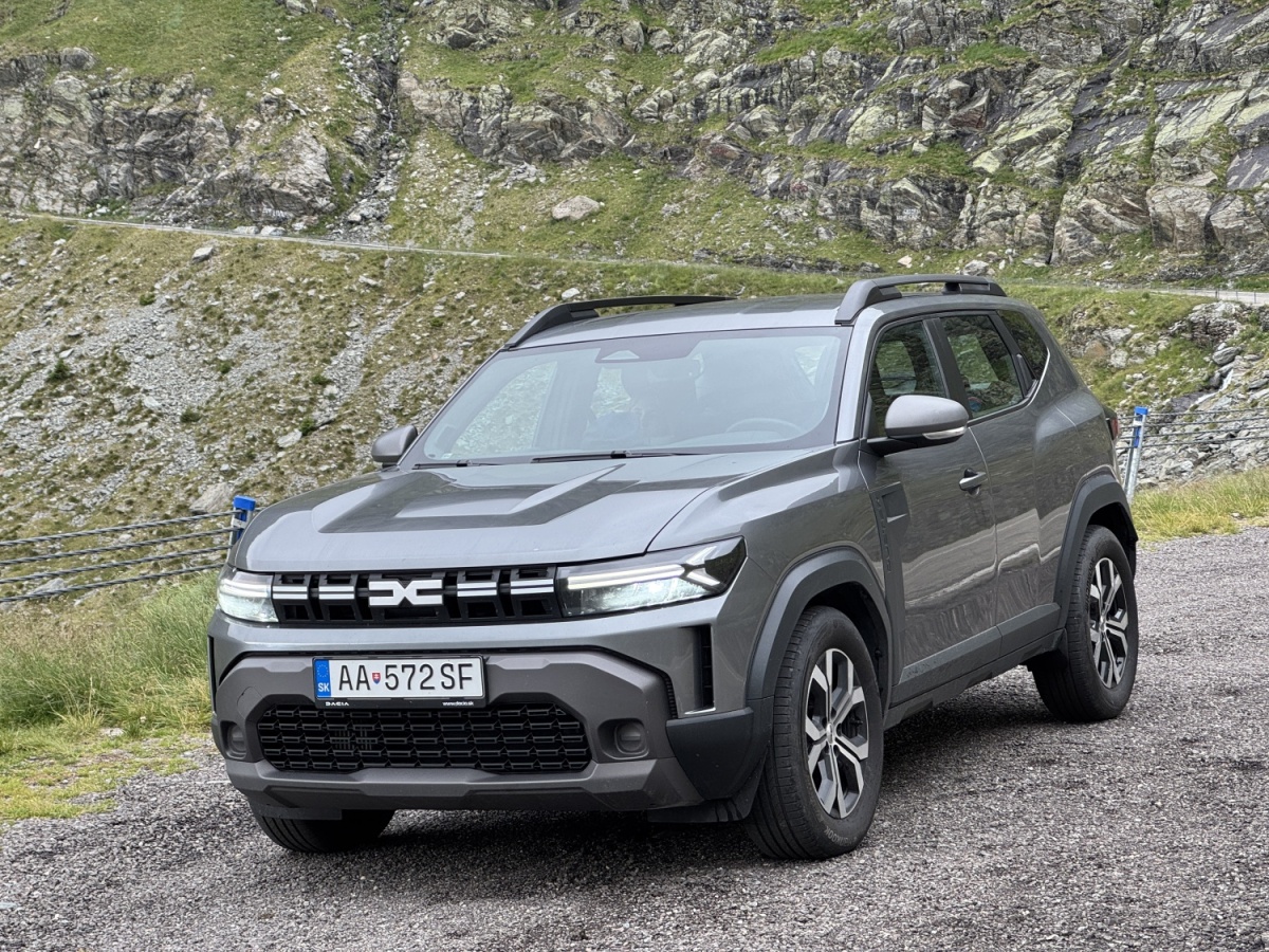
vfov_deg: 19.1
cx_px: 634
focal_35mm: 77
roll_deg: -0.7
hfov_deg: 25.3
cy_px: 476
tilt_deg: -2.0
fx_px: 2823
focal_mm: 9
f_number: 2.8
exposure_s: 1/99
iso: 50
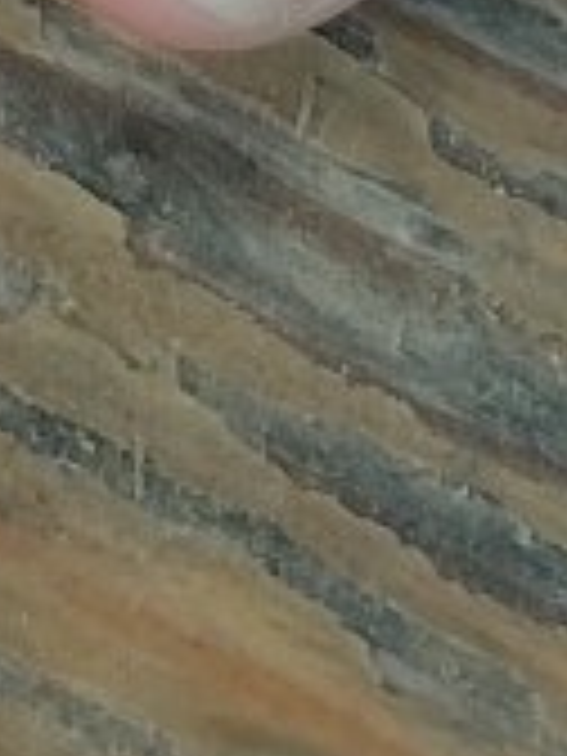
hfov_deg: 8.3
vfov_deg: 8.8
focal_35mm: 179
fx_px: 3909
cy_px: -1620
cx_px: 297
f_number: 1.8
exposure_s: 1/203
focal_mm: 4.69
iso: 50
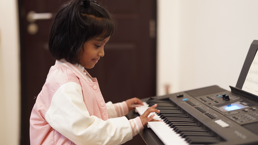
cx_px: 129
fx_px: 616
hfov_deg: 23.7
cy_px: 77
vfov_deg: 13.4
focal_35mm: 90
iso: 250
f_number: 1.4
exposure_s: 1/30
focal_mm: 56
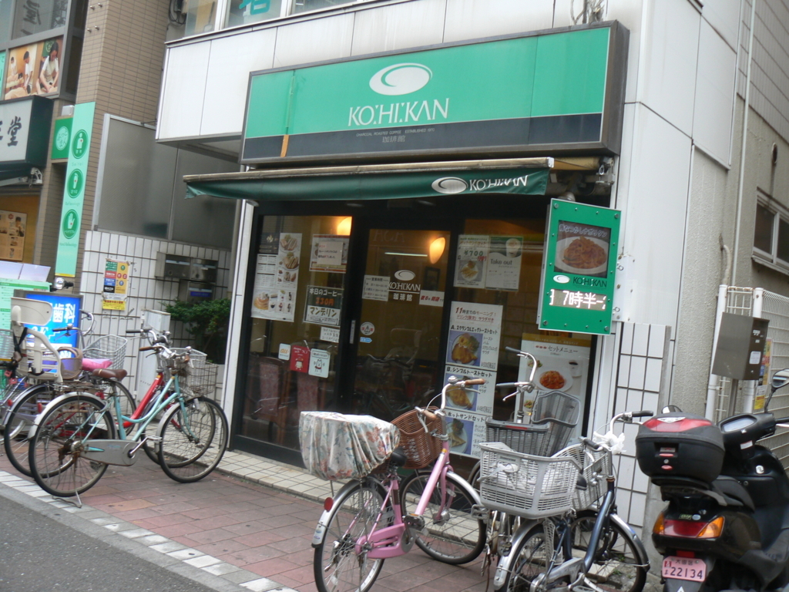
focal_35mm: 36
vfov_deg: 39.7
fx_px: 821
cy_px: 296
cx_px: 394
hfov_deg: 51.4
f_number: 3.2
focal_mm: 6
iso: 80
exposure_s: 1/60
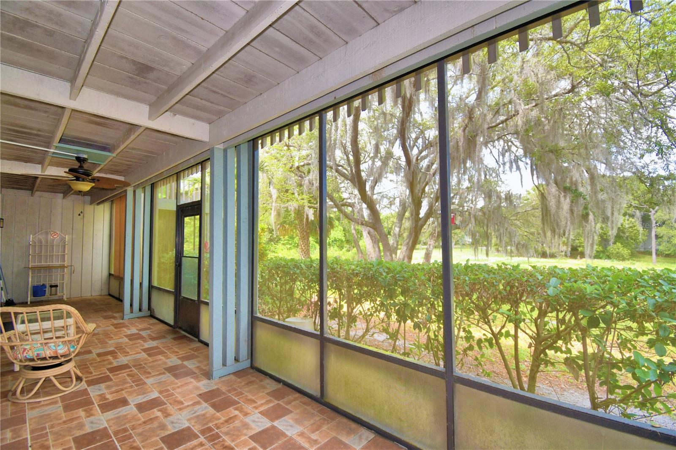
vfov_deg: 77.3
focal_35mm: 15
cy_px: 225
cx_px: 338
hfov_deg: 100.4
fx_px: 282
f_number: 4.5
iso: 140
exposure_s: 1/60
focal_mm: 10
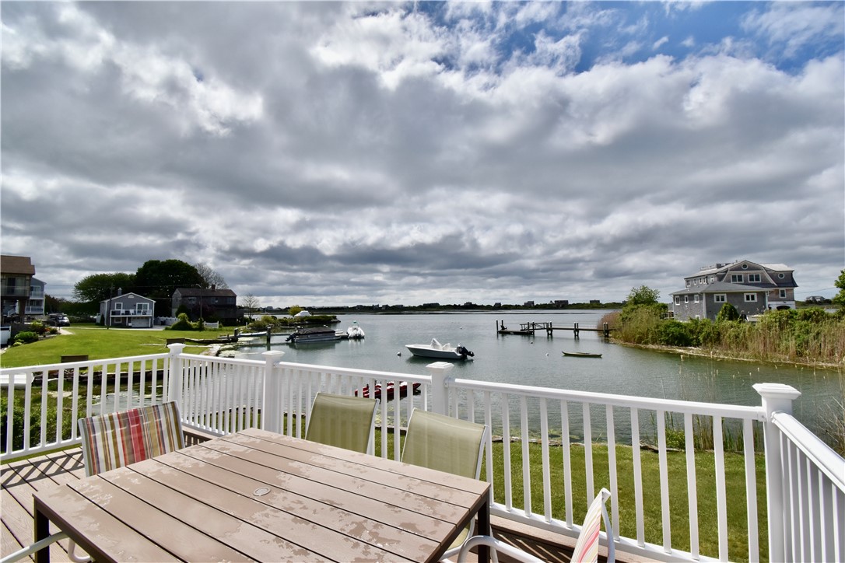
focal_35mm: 15
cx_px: 422
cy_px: 282
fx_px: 352
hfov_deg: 100.4
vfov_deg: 77.3
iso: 320
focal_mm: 10
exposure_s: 1/800
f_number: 14
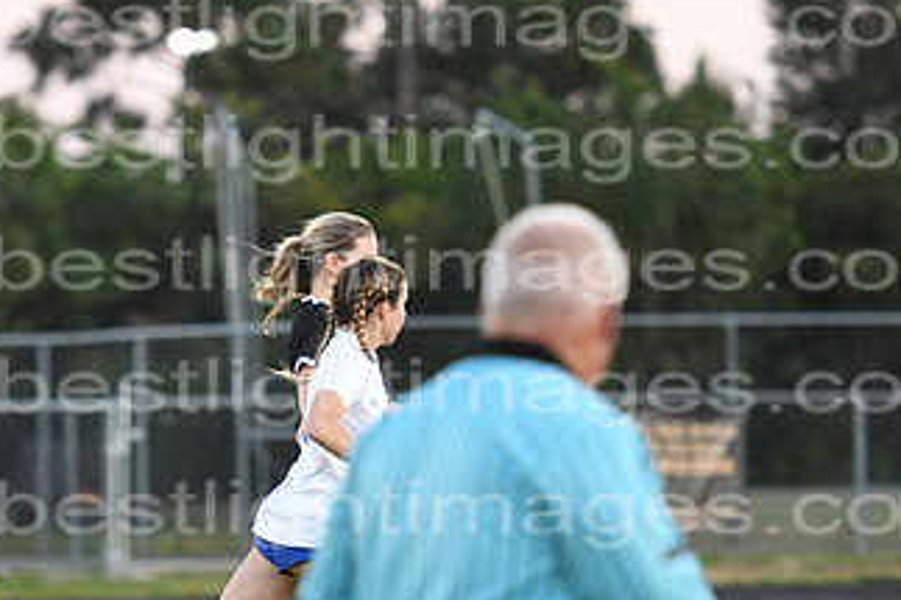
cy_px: 453
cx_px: 365
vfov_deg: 3.1
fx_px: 11129
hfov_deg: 4.6
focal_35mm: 445
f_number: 2.8
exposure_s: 1/800
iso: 2000
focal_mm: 165
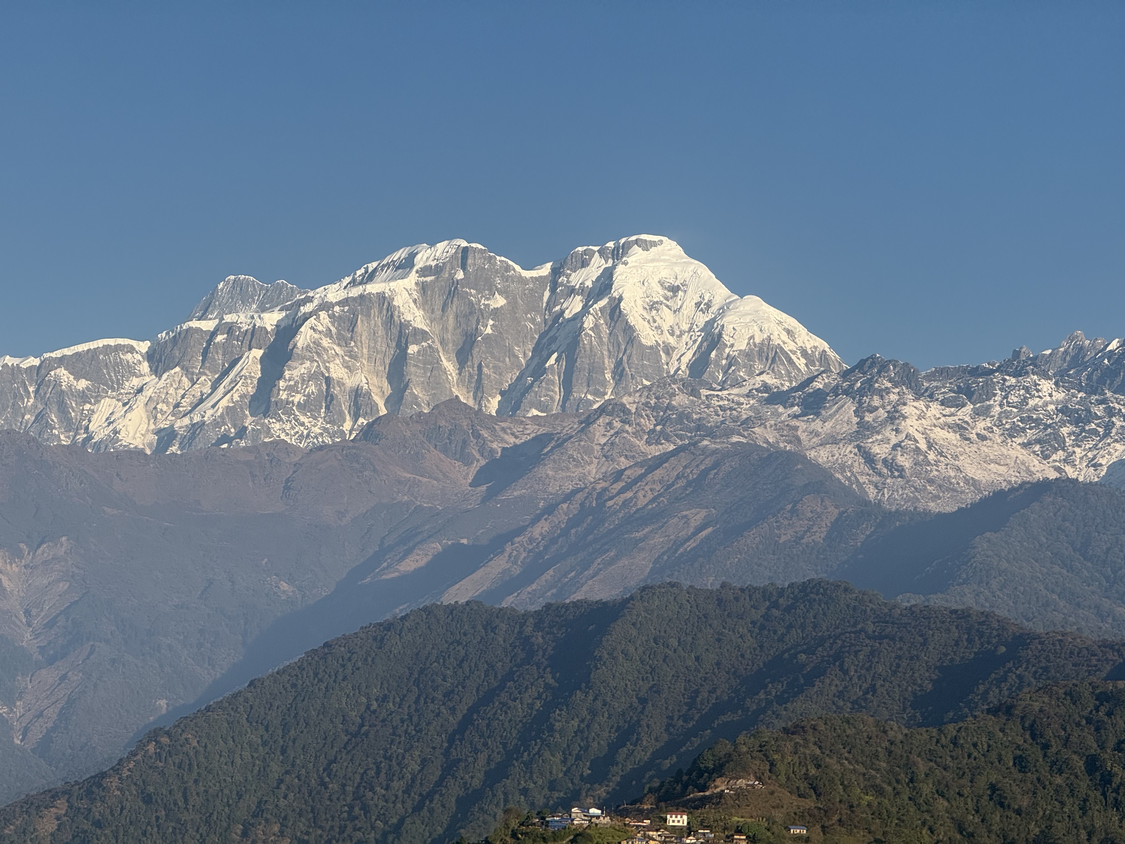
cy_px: 422
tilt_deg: +7.4
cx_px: 562
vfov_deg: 12.3
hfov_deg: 16.4
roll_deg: -1.4
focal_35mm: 120
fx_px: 3900
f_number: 2.8
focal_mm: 15.66
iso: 64
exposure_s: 1/1613
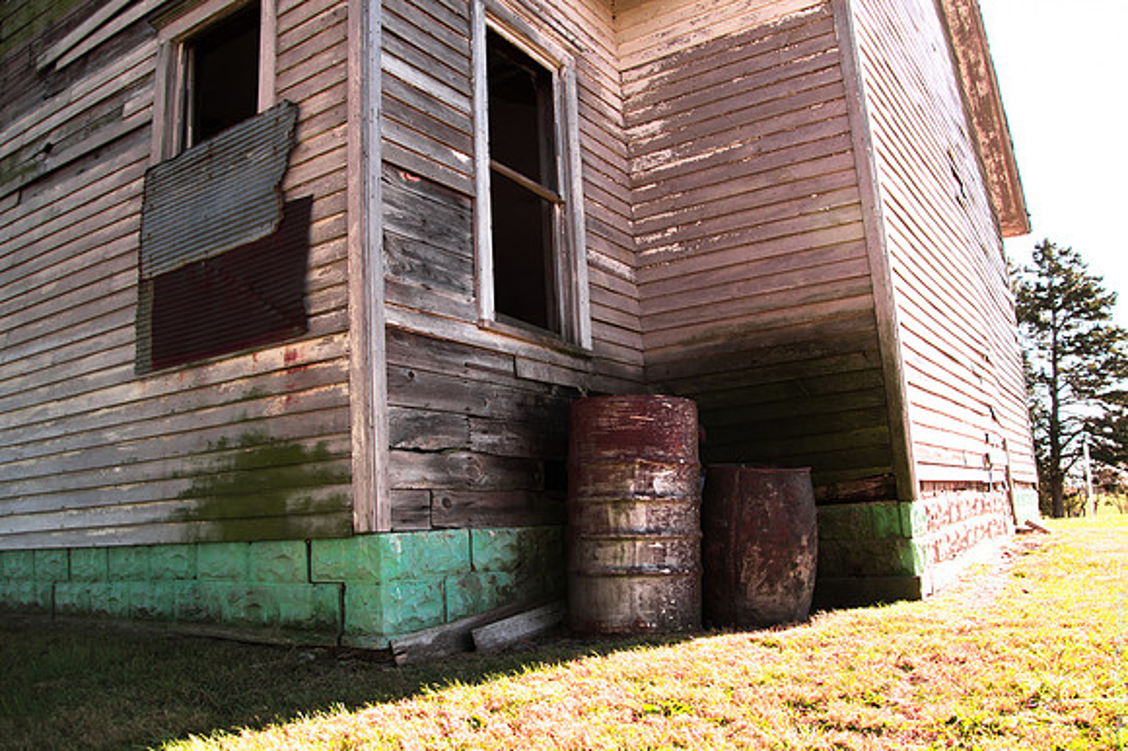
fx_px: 845
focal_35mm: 27
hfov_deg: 67.4
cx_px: 564
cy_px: 376
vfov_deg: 47.9
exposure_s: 1/125
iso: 100
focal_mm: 18
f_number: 5
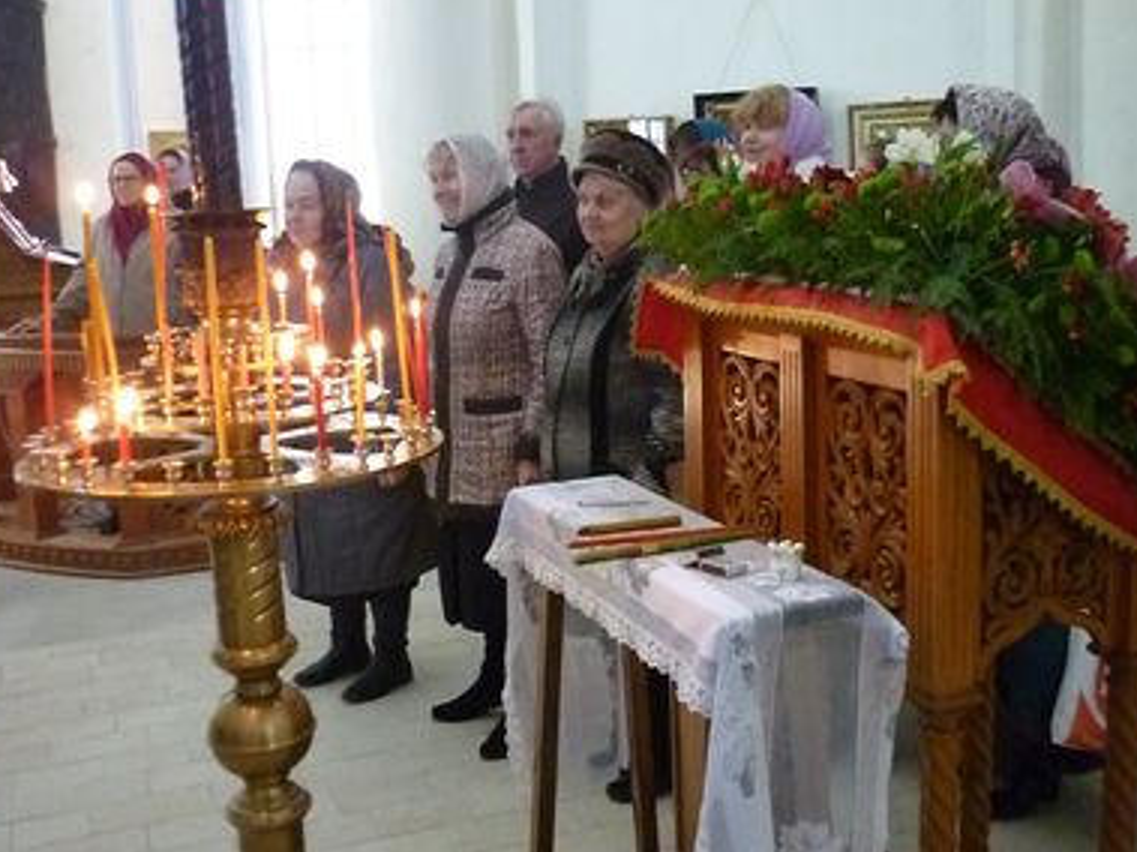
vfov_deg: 36.8
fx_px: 1281
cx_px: 630
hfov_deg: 47.8
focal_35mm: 39
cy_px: 378
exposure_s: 1/50
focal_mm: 5.5
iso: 1600
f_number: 2.8
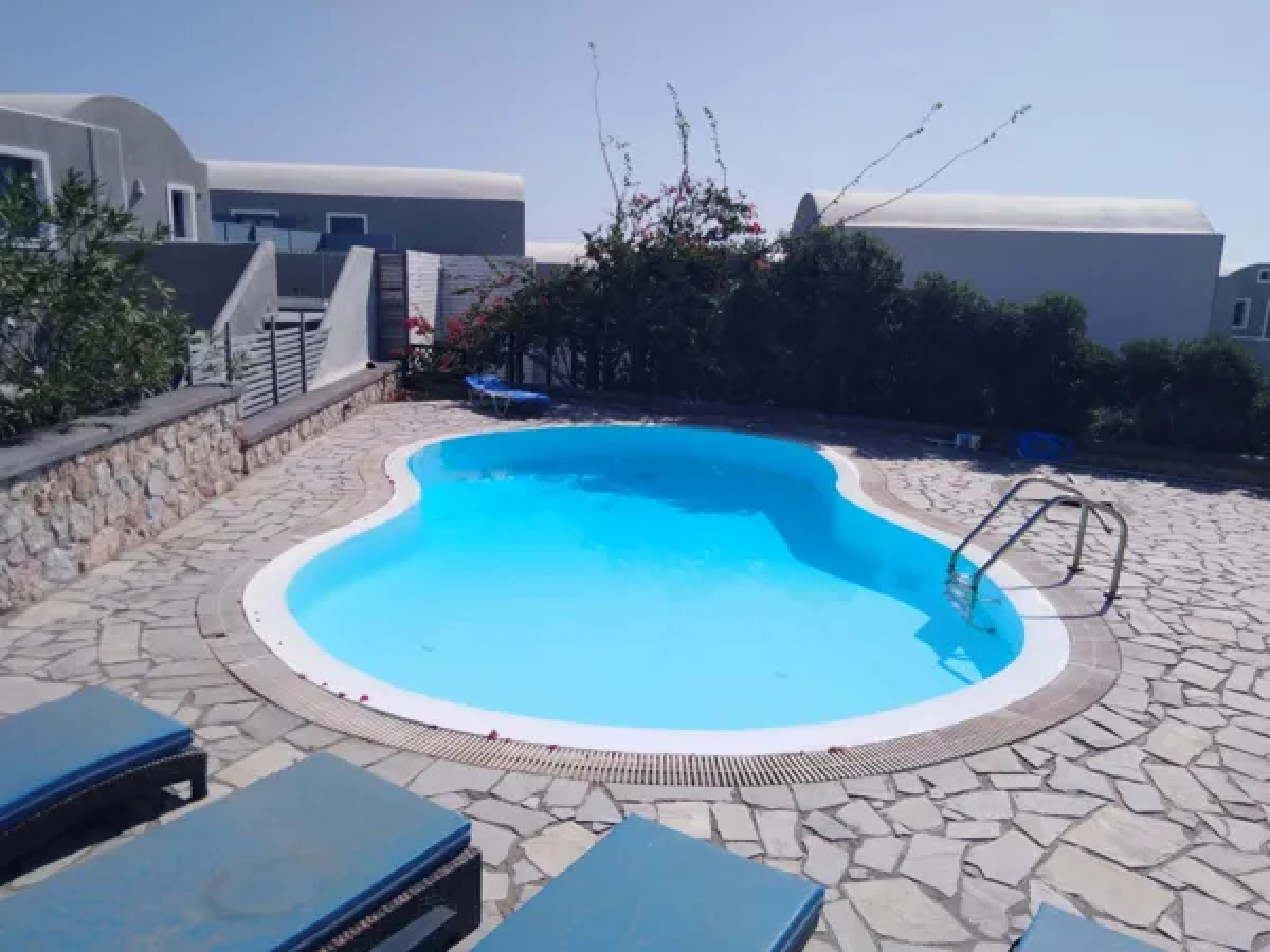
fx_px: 954
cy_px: 476
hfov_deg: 67.3
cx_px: 635
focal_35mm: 26
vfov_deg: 53.1
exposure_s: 1/2579
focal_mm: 3.46
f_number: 2.2
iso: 101
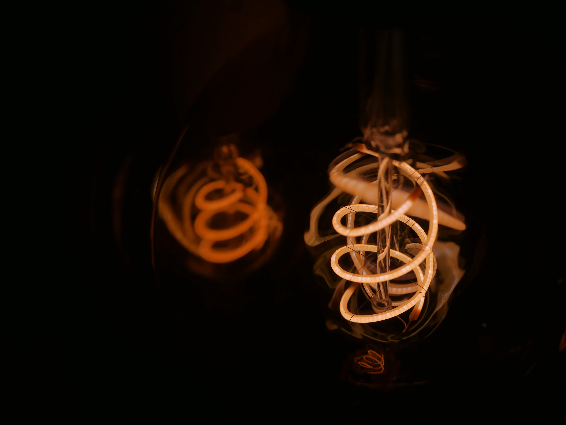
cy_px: 212
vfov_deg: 29.1
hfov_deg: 38.2
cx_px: 283
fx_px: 818
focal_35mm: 50
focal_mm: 25
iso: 200
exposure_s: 1/640
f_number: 3.5
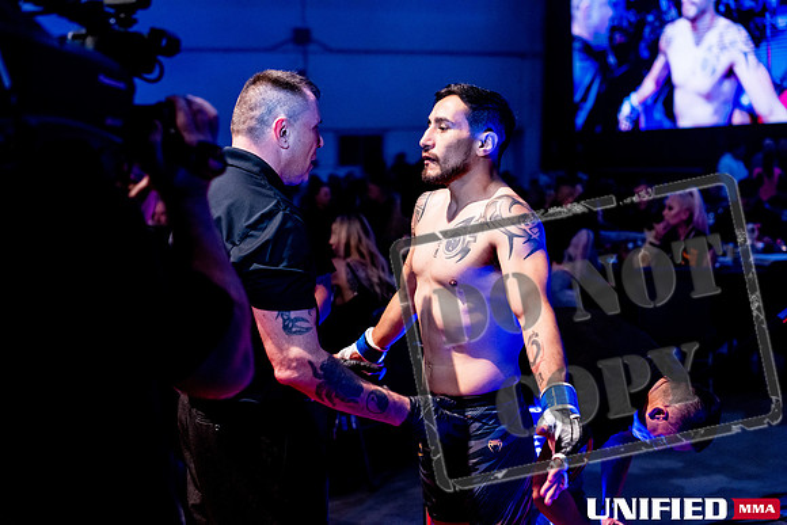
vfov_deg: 27.0
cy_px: 262
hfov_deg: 39.6
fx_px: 1093
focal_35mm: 50
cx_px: 394
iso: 3200
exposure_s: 1/500
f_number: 2.8
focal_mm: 50
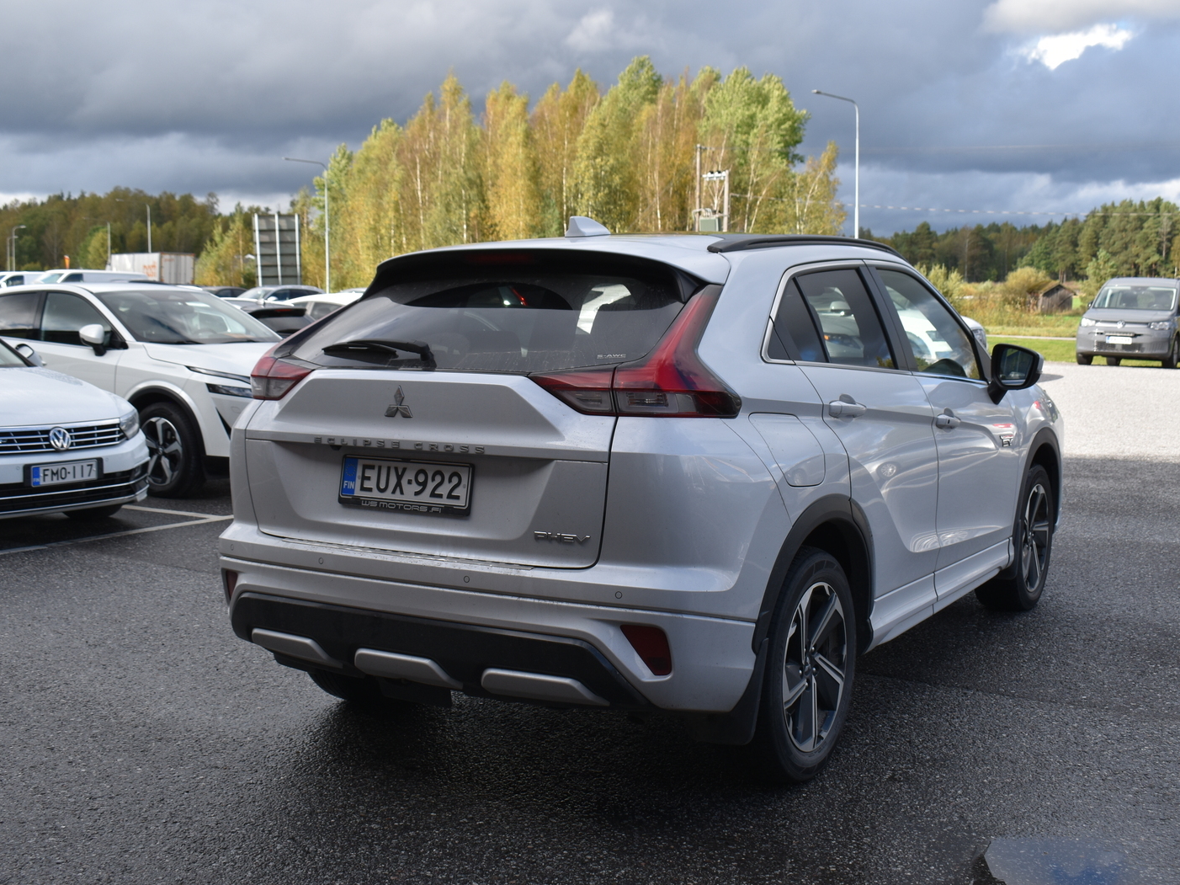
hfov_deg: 46.8
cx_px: 614
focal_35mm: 40
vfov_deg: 35.9
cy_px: 448
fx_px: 1363
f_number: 8
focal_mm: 24
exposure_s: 1/500
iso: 200
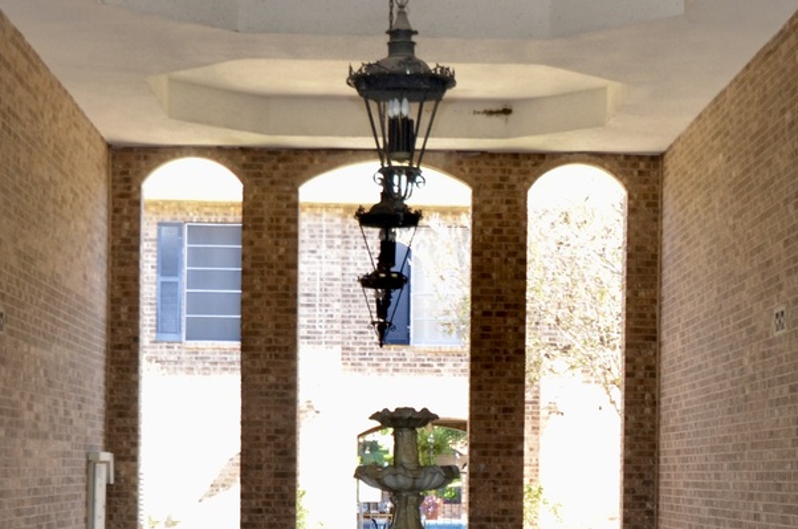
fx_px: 1889
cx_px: 542
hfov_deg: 23.7
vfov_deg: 15.6
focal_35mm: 85
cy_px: 533
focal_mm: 21
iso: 320
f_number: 4.5
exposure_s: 1/60
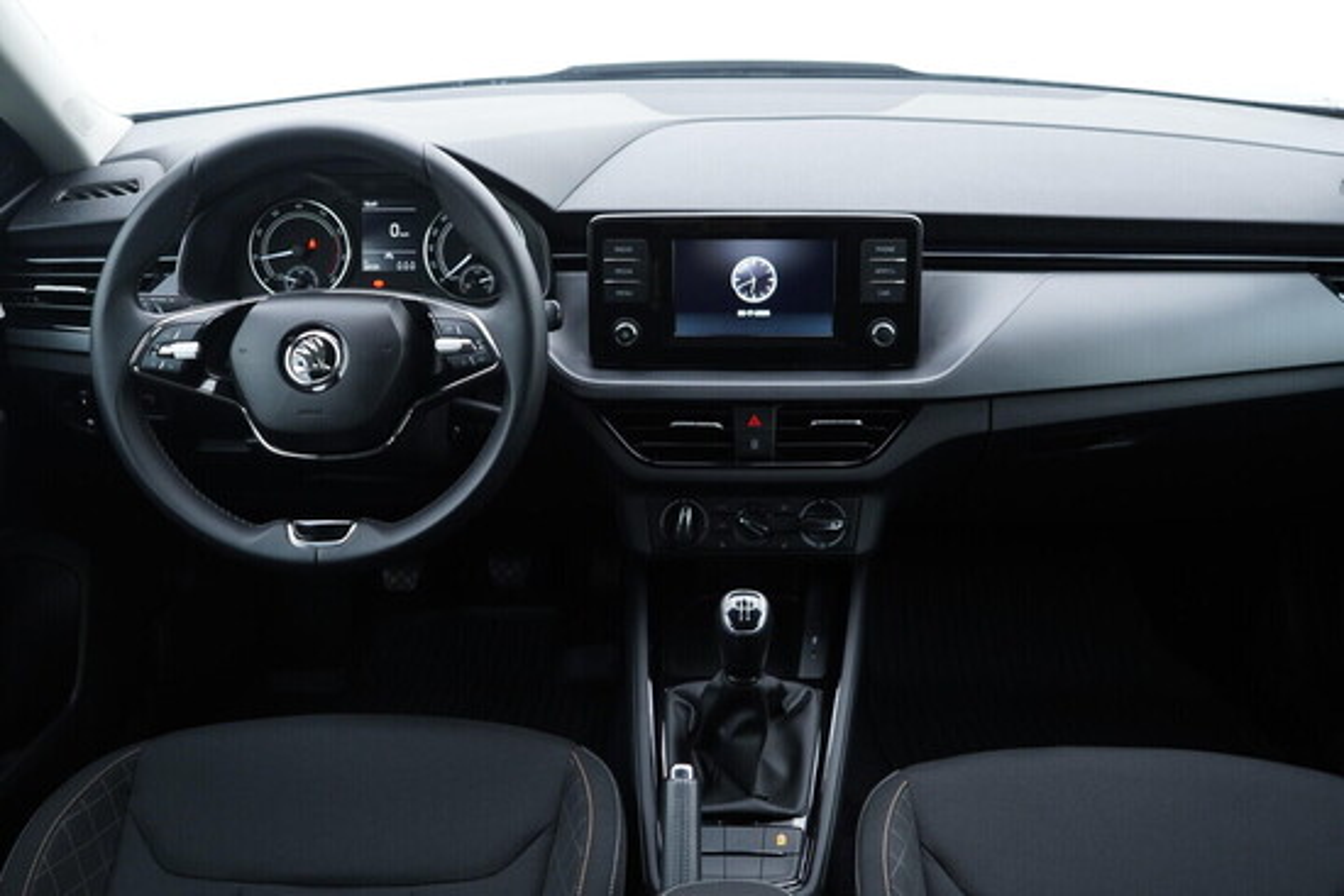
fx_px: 1344
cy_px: 448
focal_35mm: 36
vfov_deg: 36.9
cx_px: 672
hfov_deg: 53.1
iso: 250
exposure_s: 1/40
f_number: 2.8
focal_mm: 24
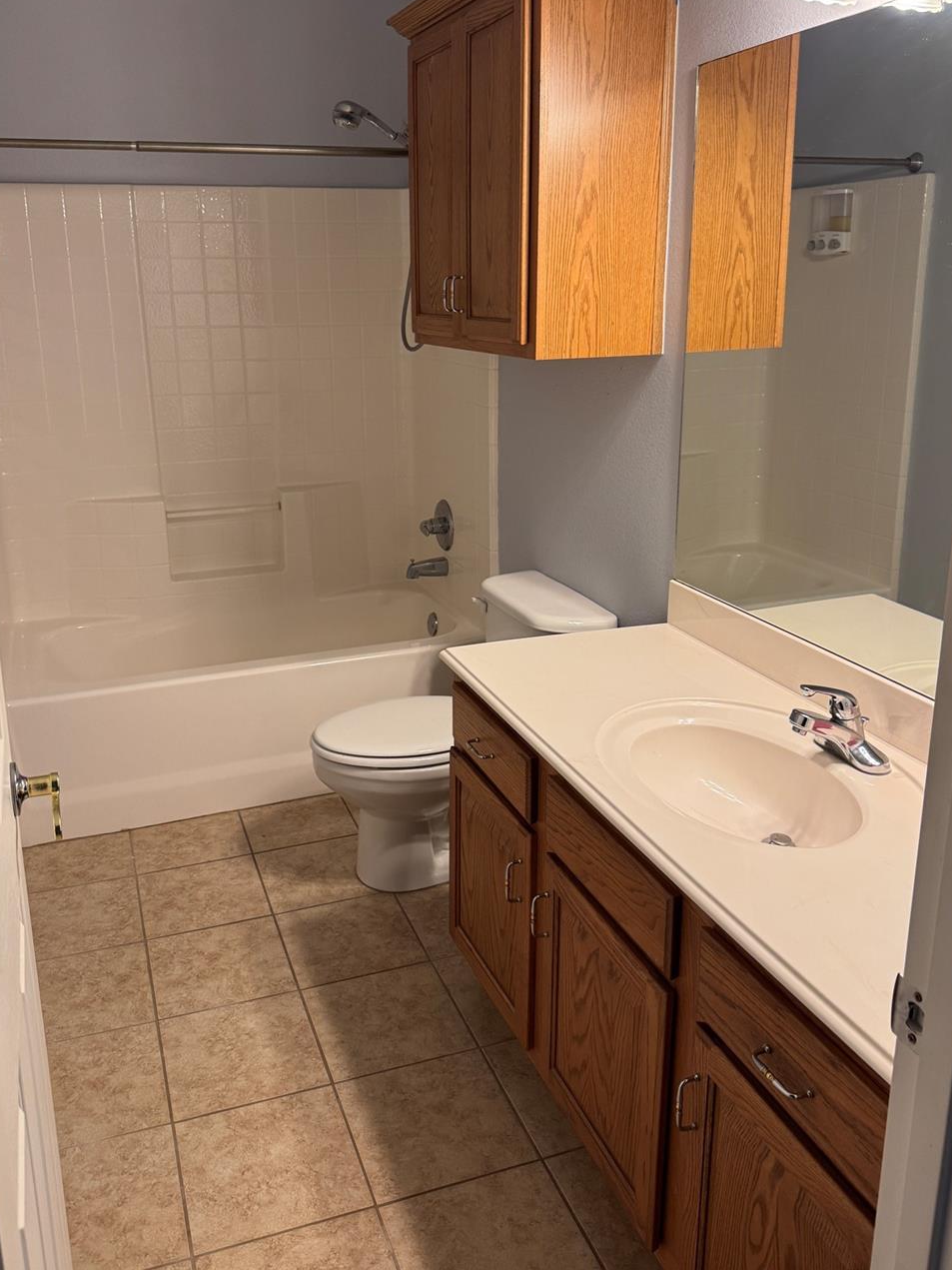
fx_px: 1064
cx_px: 440
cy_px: 552
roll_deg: +0.1
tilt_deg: -14.7
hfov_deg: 48.2
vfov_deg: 61.4
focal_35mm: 29
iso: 160
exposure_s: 1/121
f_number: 1.78
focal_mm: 6.76
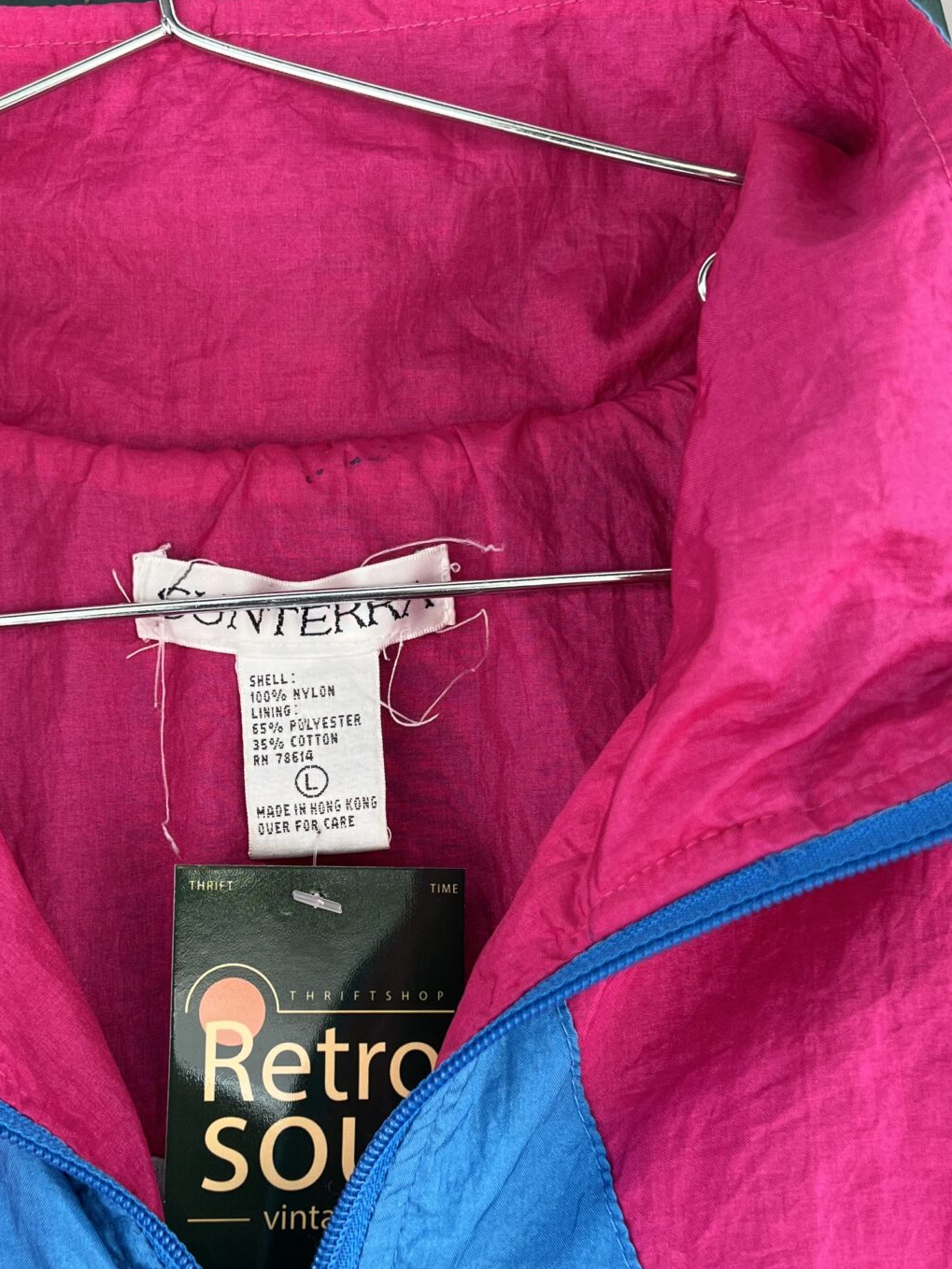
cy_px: 740
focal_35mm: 49
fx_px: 1796
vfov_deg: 38.8
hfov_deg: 29.5
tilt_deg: +7.6
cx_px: 320
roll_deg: +4.2
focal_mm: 5.7
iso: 50
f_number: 1.5
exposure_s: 1/121
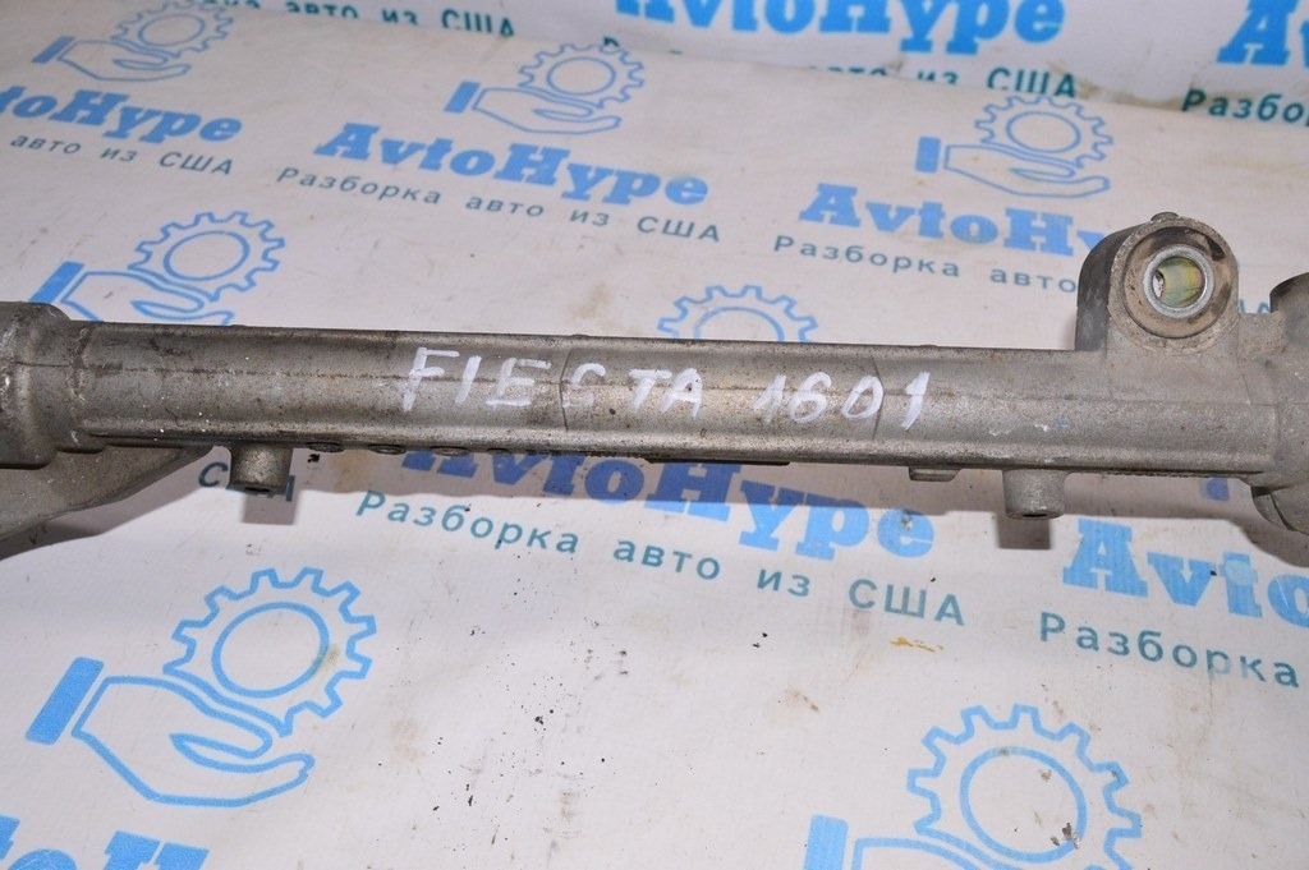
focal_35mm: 34
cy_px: 435
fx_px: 1253
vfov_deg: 38.3
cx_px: 654
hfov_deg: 55.1
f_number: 8
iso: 1600
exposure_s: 1/200
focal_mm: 23
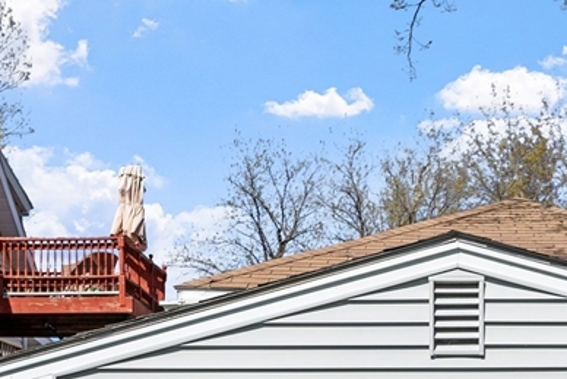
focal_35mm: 87
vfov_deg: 15.1
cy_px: 475
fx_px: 1371
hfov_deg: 23.0
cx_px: 460
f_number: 8
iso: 100
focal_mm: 22
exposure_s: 1/500
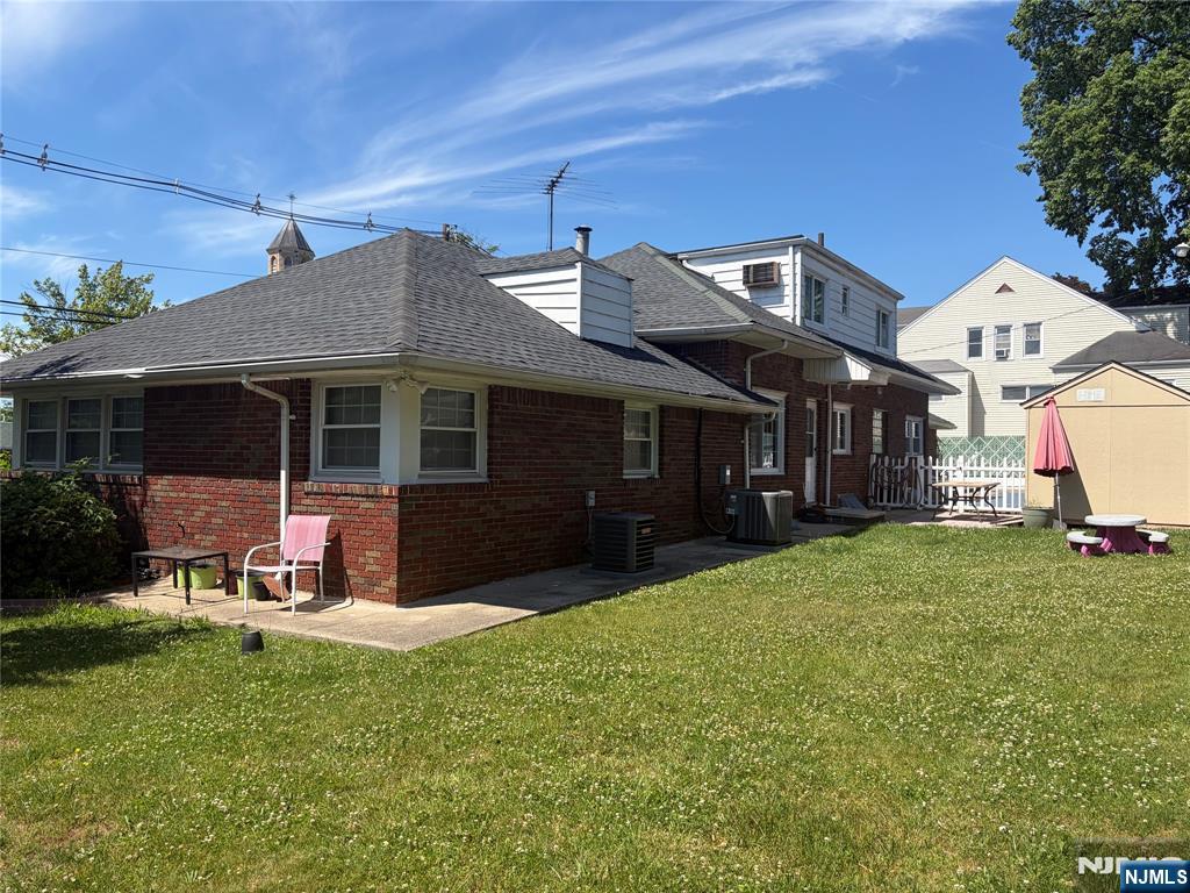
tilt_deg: +1.6
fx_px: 894
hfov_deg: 67.3
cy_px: 446
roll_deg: -0.5
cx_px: 595
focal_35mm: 26
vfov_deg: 53.1
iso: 50
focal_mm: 5.96
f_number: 1.6
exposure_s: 1/2639
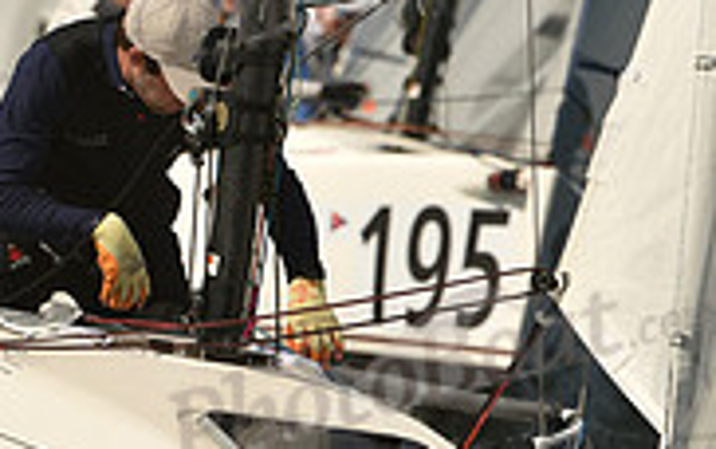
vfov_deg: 1.0
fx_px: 25305
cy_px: 219
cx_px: -31
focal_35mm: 1296
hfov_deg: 1.6
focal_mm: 400
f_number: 10
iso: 320
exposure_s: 1/1600
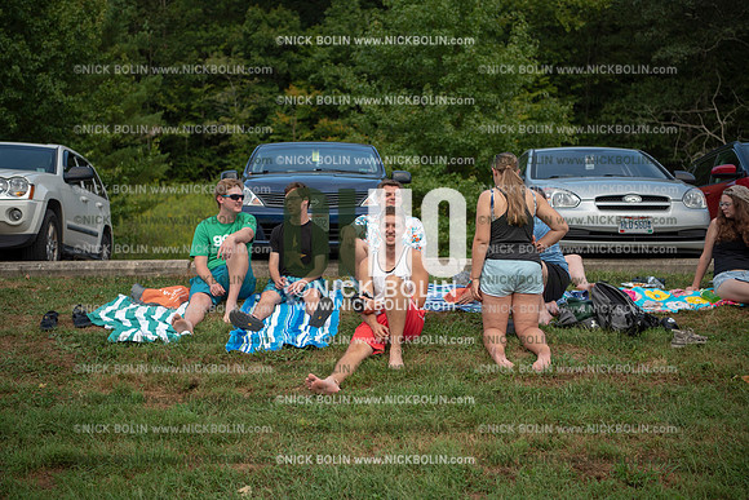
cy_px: 250
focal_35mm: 55
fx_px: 1145
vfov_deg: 24.6
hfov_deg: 36.2
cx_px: 374
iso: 160
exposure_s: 1/1000
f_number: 3.2
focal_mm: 55
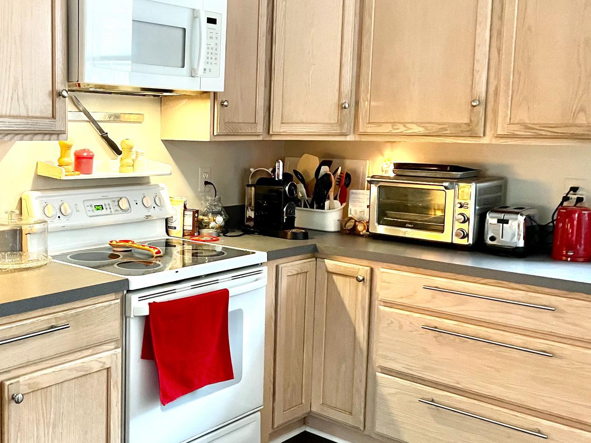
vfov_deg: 35.1
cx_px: 163
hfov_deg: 44.6
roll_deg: -0.3
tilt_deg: -6.3
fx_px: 700
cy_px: 211
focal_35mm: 41
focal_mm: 4.2
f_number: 1.6
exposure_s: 1/40
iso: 400
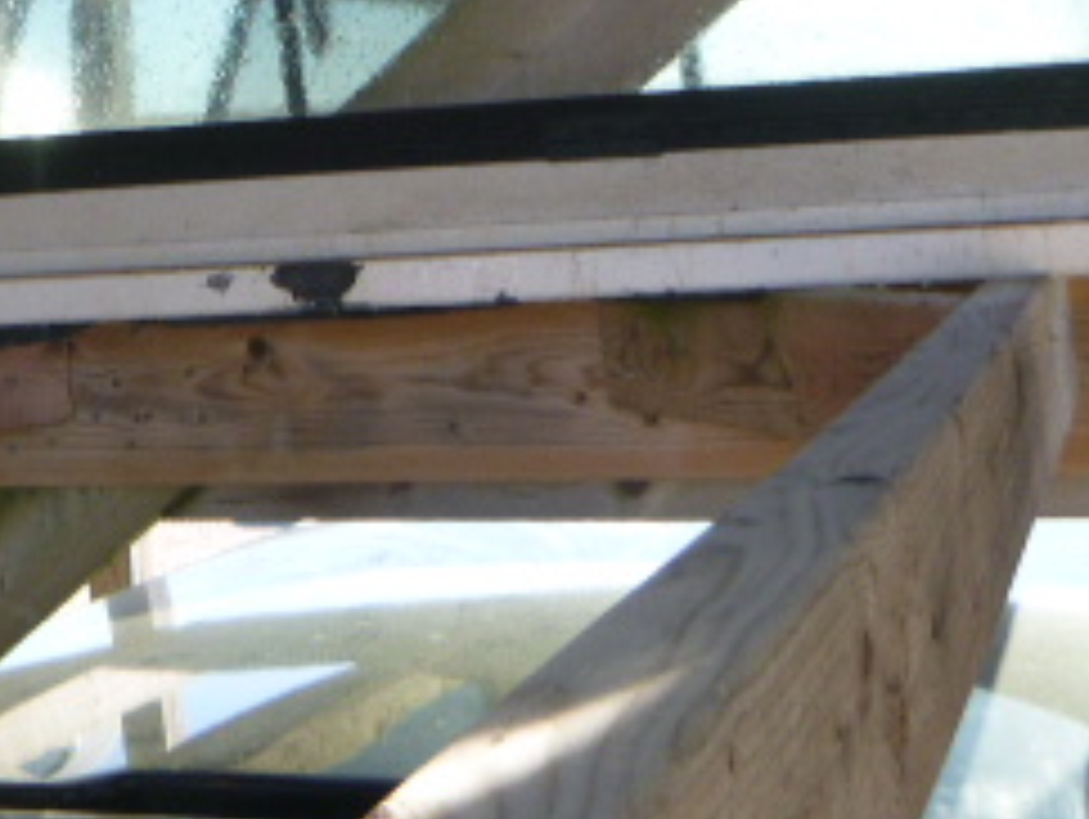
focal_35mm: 66
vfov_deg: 21.2
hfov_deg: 29.2
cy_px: -81
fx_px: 2078
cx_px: 382
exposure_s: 1/80
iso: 100
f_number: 3.9
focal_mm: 4.5
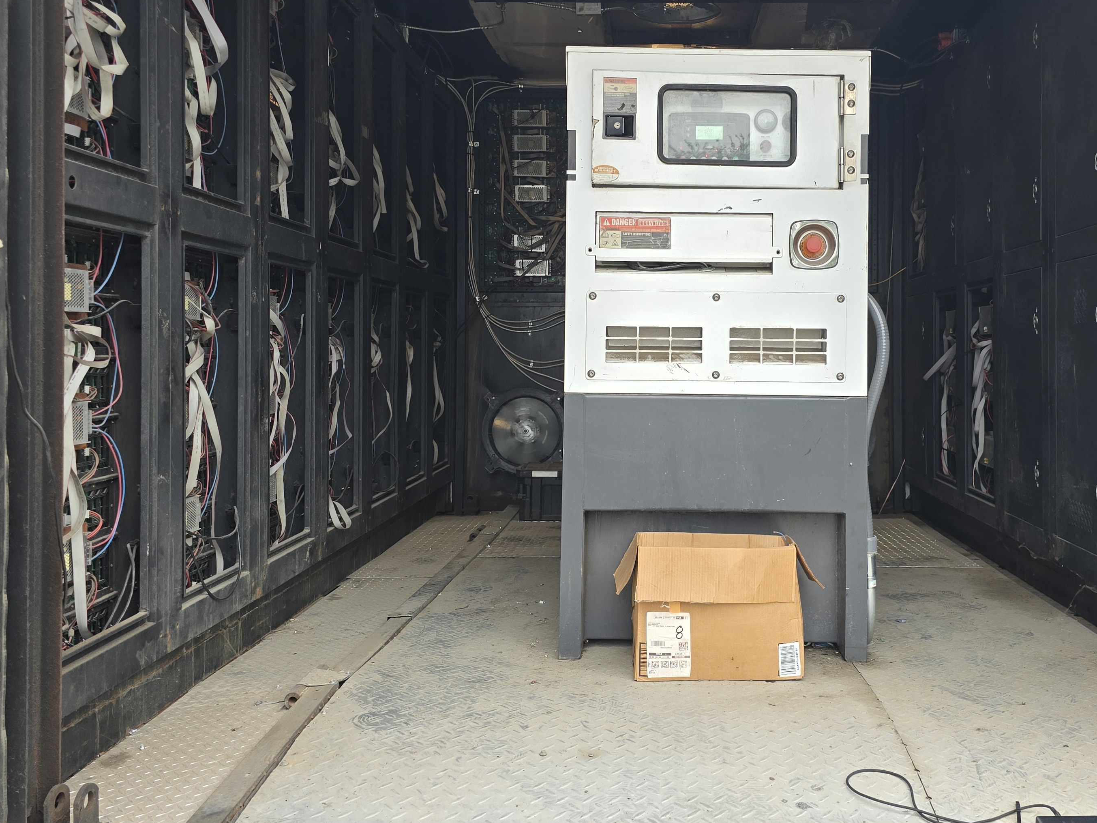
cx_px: 653
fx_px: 1077
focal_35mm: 34
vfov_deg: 41.6
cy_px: 326
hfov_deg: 53.6
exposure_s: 1/180
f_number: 1.7
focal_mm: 6.3
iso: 50
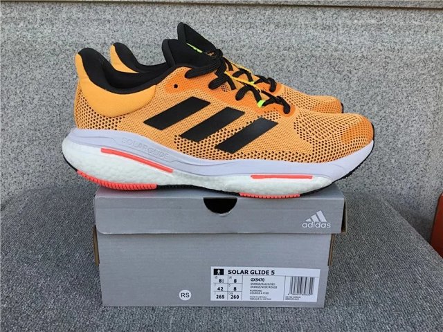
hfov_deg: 58.4
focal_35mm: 31
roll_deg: -0.7
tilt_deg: -19.4
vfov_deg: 45.4
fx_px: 397
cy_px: 166
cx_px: 222
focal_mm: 3.3
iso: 25
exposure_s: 1/139
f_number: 2.4
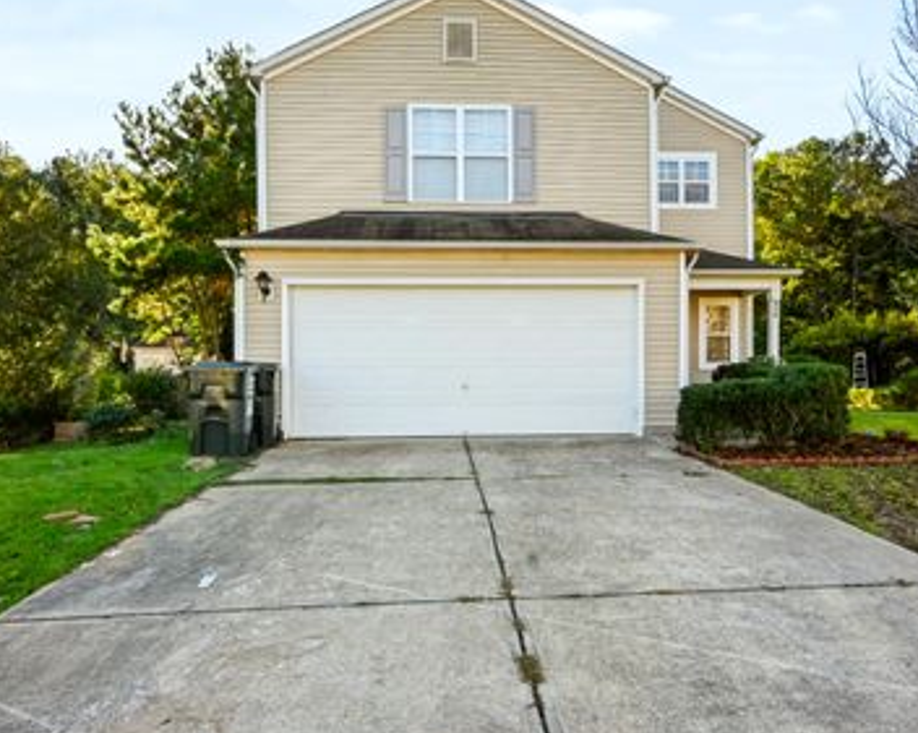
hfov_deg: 70.3
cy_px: 406
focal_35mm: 24
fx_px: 652
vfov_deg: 58.6
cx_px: 475
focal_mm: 12
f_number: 5.6
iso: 180
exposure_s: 1/250
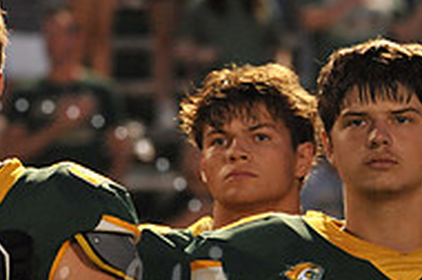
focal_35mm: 611
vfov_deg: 2.2
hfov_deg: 3.4
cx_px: 18
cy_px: 309
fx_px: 7150
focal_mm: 200
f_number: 5.3
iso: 4000
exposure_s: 1/160
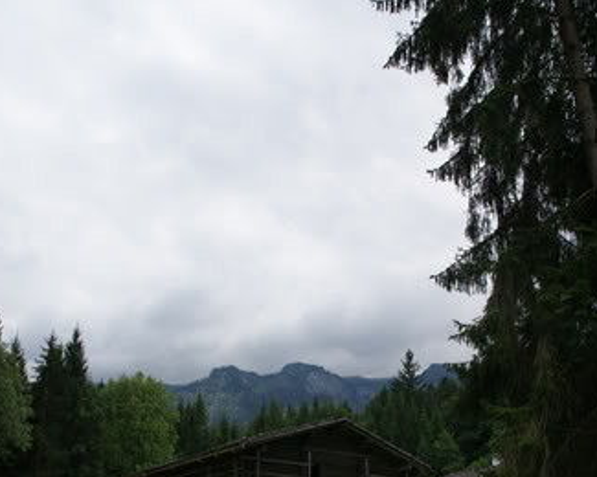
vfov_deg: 37.4
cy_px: 352
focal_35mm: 39
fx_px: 689
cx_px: 297
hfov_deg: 46.8
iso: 100
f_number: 10
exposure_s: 1/250
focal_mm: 18
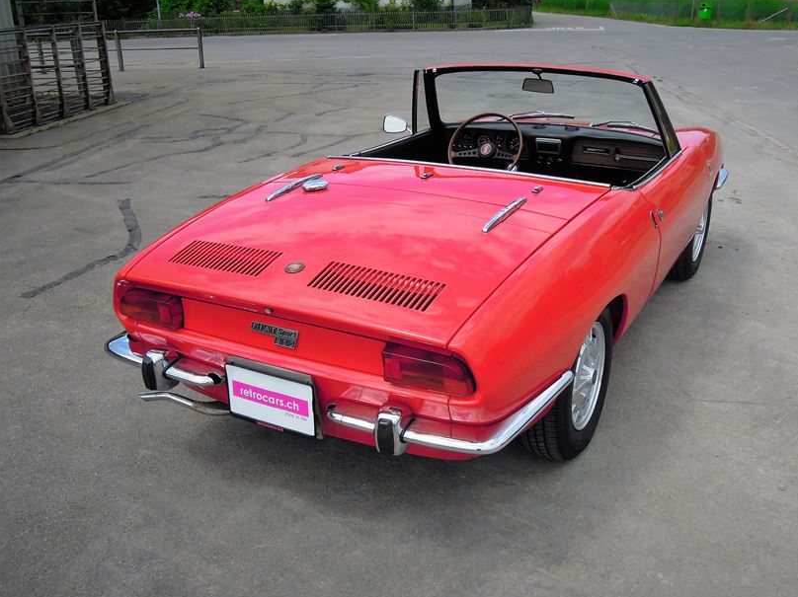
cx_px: 421
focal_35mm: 37
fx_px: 852
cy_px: 312
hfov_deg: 50.1
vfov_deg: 38.6
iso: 160
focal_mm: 6.3
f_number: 4.5
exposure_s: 1/1250
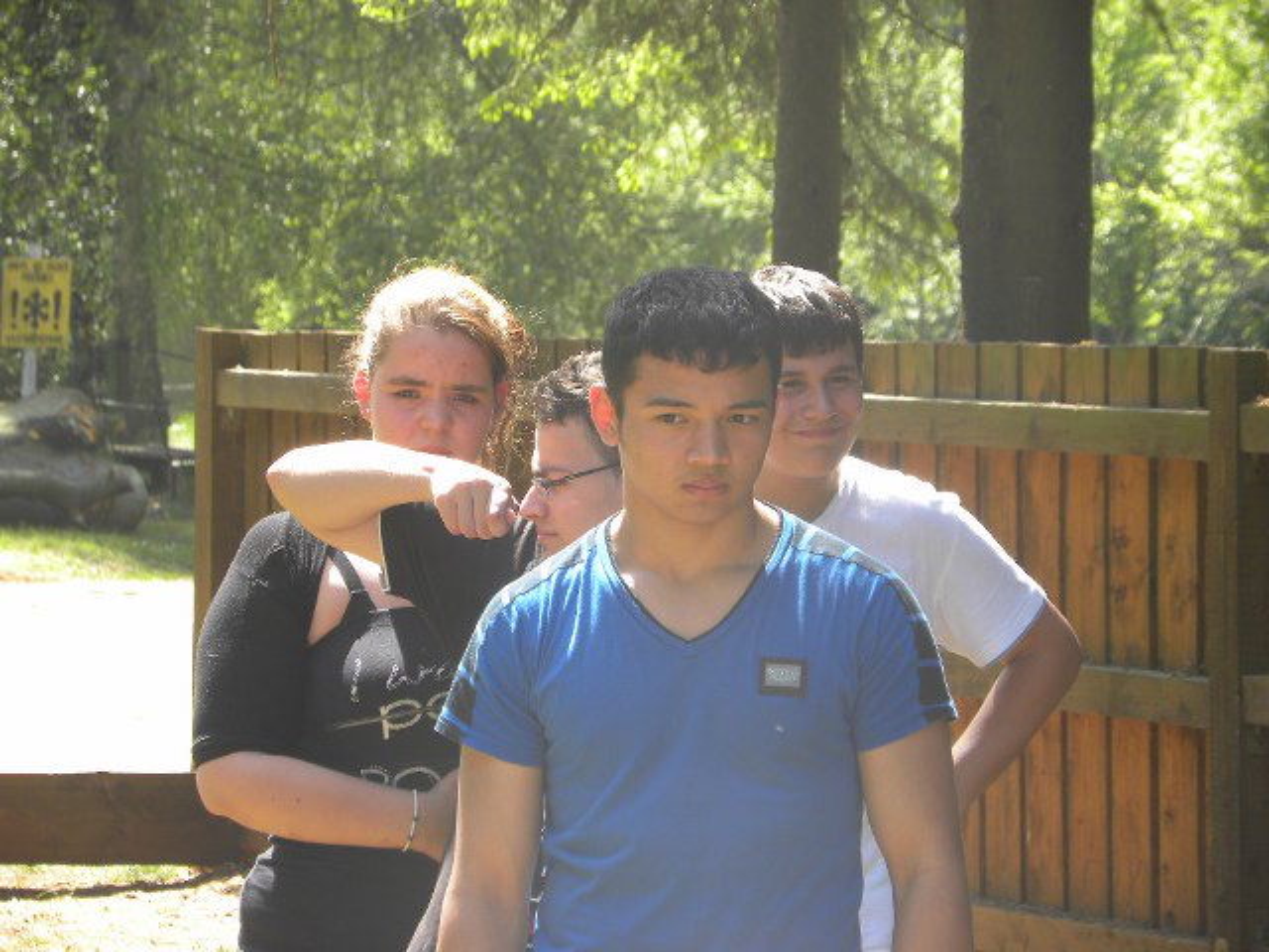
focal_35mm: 247
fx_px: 9055
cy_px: 476
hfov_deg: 8.0
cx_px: 634
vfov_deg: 6.0
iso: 64
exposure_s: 1/81.7
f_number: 4.5
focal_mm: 44
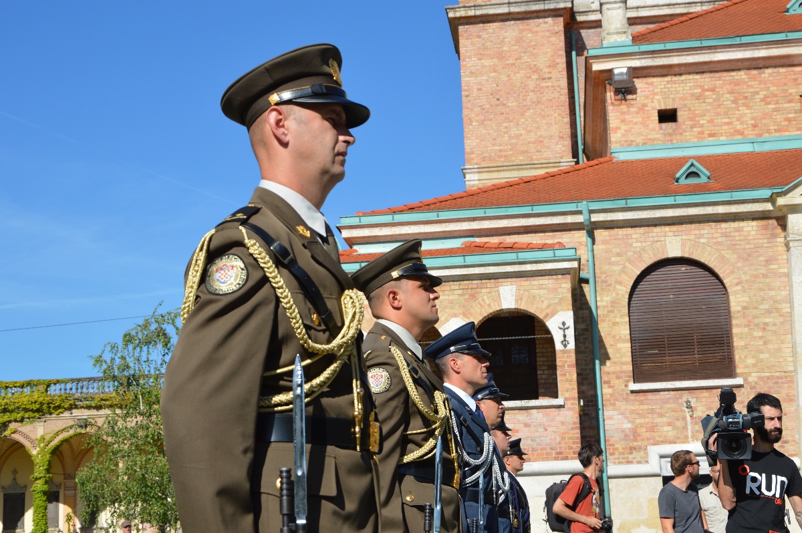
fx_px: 1269
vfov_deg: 23.7
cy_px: 266
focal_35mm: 57
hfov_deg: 35.1
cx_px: 401
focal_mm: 38
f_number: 8
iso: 100
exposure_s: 1/250
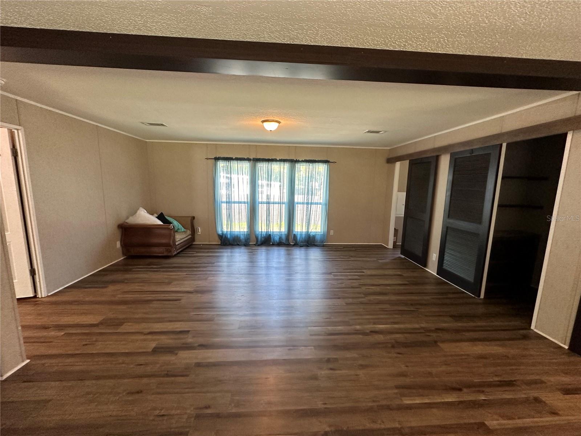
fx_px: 235
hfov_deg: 102.1
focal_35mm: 14
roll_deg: -1.2
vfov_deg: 85.7
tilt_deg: -8.0
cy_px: 218
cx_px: 290
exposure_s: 1/120
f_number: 2.2
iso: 320
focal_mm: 2.22
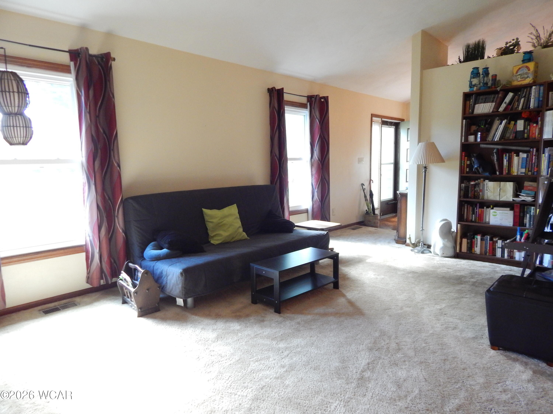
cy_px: 207
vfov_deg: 58.9
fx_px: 367
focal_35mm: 23
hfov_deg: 73.9
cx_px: 276
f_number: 3
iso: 400
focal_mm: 4
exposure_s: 1/25
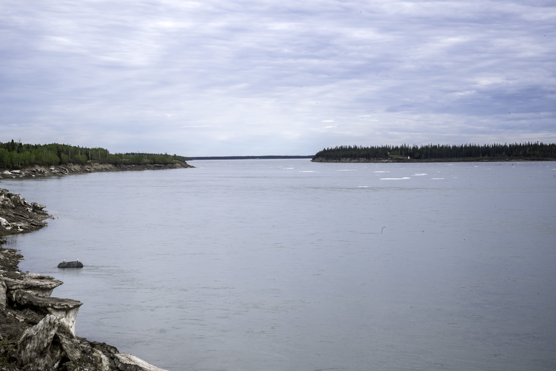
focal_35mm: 82
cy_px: 186
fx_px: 1267
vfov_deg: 16.7
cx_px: 278
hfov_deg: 24.8
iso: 320
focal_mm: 82
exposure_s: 1/60
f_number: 22
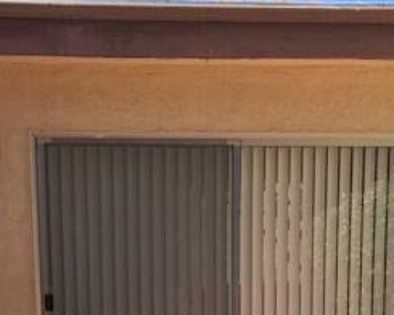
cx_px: 246
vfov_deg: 19.7
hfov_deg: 25.6
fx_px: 863
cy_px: 358
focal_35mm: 74
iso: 25
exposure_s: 1/1221
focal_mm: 4.15
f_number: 2.2
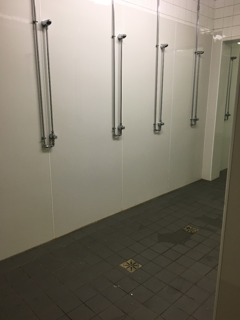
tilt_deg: -14.5
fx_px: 268
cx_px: 120
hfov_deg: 48.2
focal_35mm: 29
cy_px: 160
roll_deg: -1.0
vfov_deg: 61.7
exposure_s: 1/33
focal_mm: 4.15
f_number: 2.2
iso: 50
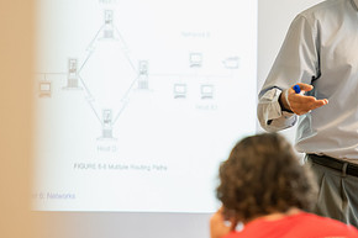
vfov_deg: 3.7
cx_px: 300
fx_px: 3677
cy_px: 41
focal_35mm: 370
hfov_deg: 5.6
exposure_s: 1/200
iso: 1250
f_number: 2.8
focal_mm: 185
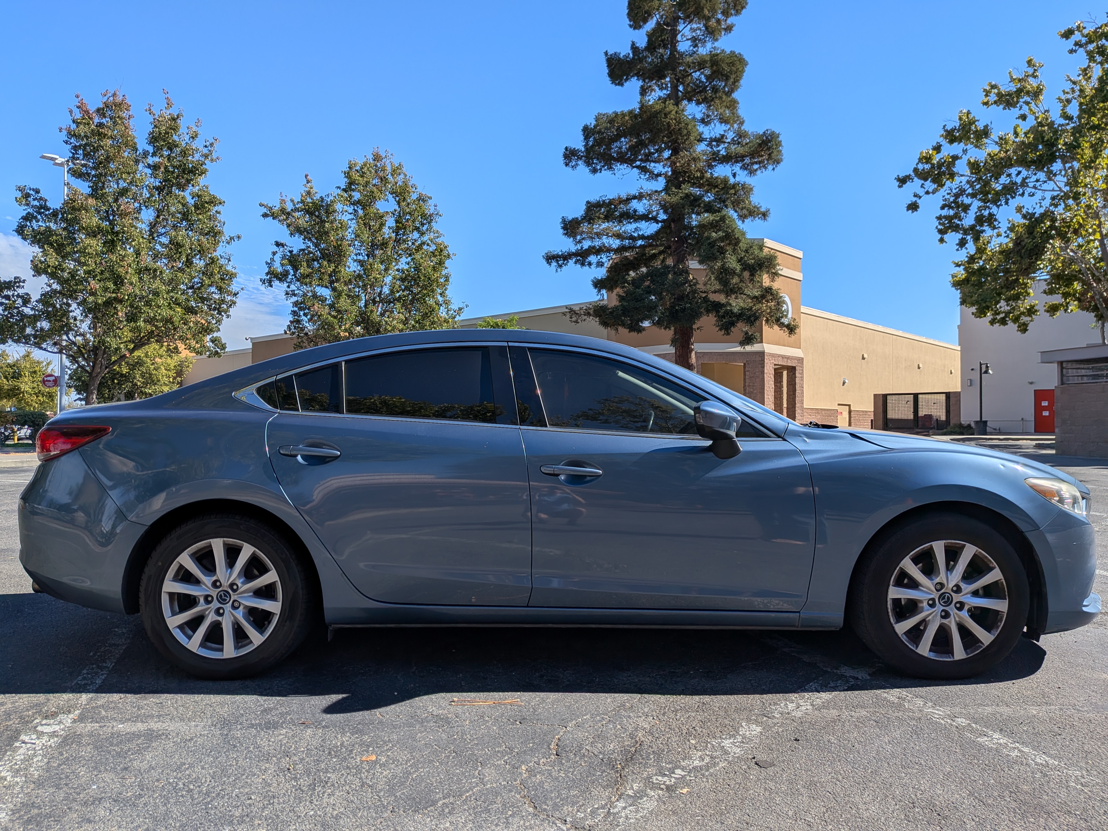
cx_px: 554
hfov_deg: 71.6
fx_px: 768
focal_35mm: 24
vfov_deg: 56.8
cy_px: 416
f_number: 1.7
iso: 27
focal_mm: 4.53
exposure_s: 1/10753
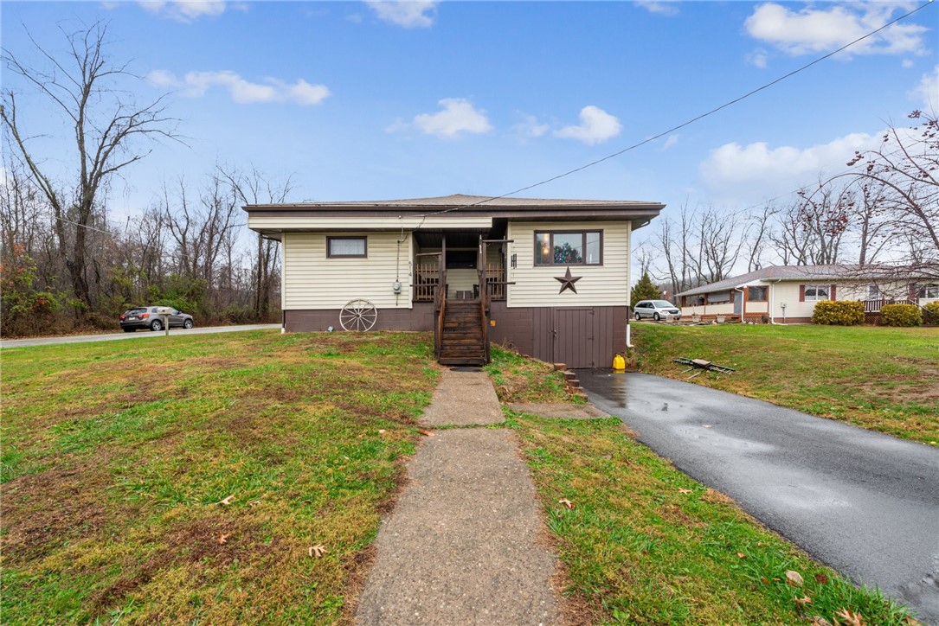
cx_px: 470
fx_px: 365
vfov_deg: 81.2
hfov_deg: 104.2
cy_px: 313
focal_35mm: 14
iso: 100
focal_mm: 14
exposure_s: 1/2
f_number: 11
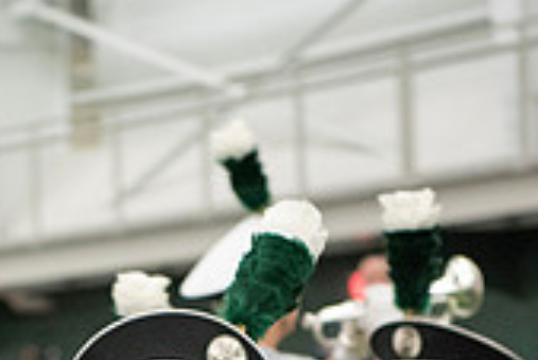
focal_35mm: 240
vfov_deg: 5.7
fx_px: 3590
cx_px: 86
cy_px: 601
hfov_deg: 8.5
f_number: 3.2
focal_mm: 70
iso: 3200
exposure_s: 1/250
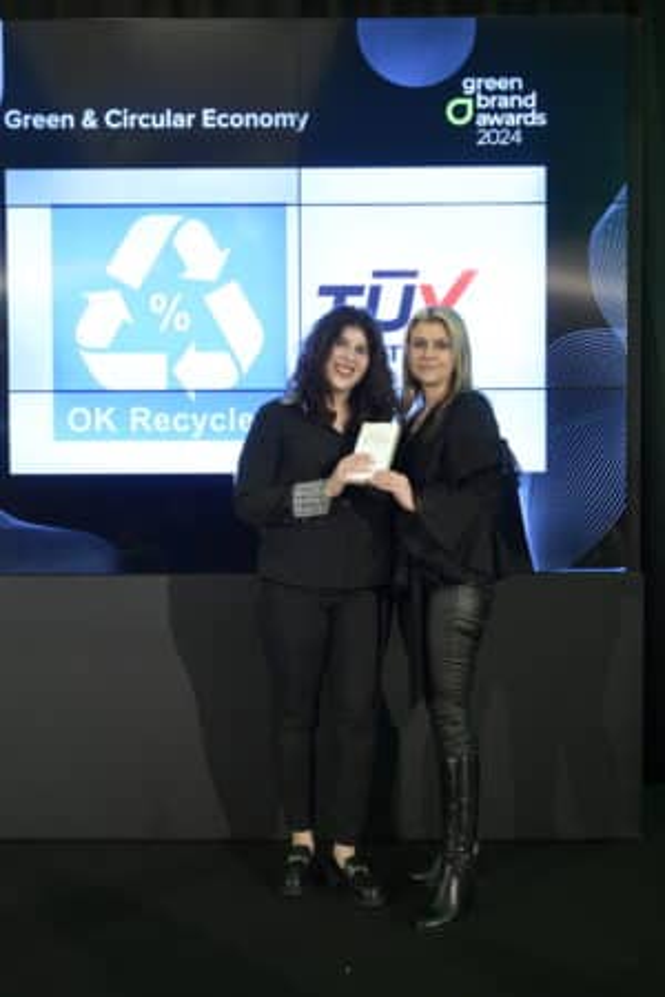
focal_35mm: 39
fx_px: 1081
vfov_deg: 49.6
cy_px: 498
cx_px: 332
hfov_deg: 34.2
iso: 3200
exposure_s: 1/250
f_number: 4
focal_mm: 39
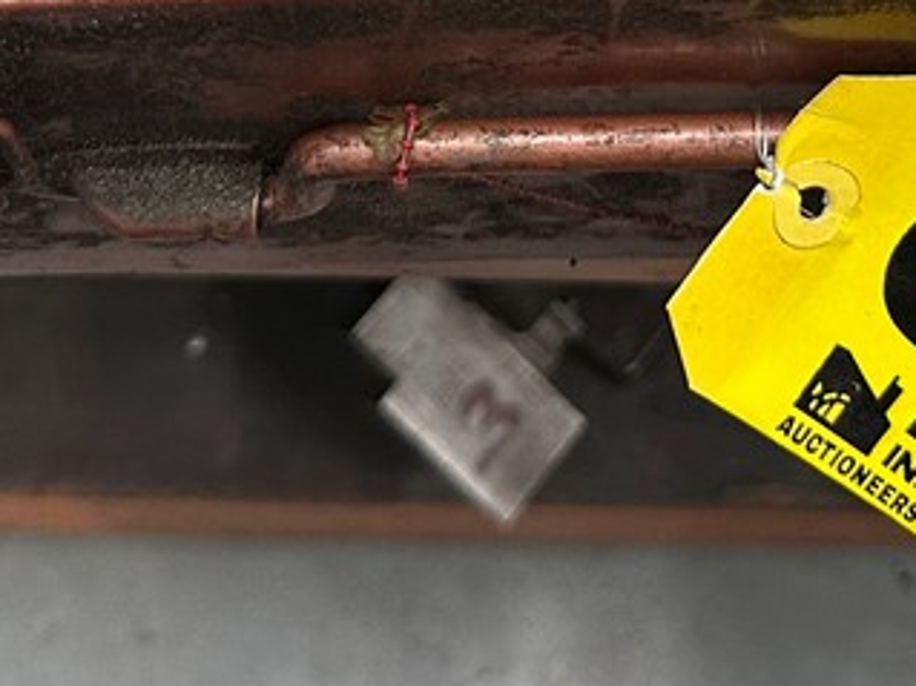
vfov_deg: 17.5
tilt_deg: -61.7
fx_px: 2037
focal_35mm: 77
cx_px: 635
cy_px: -301
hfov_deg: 25.2
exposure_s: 1/61
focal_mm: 6.86
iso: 250
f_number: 1.78
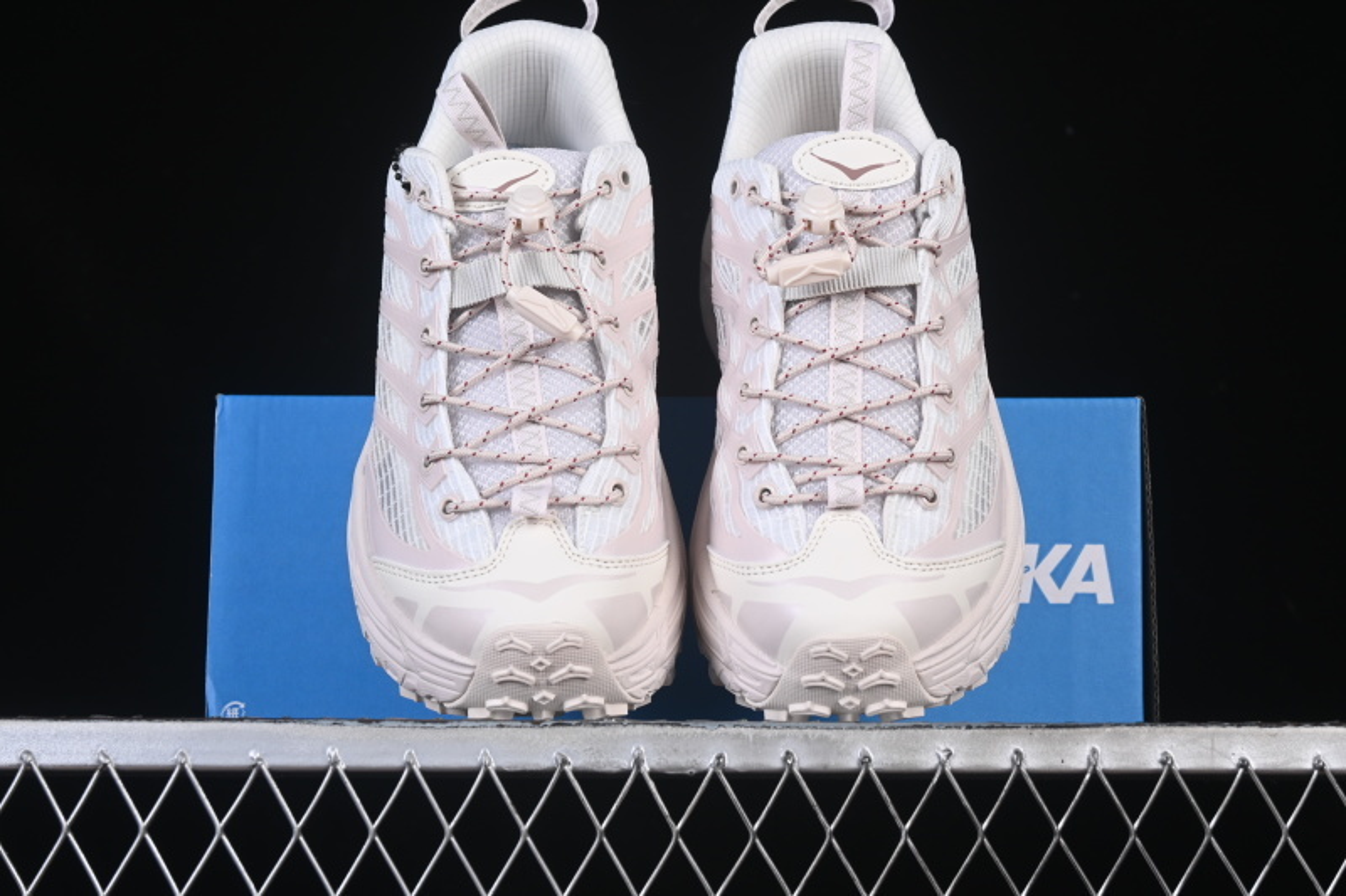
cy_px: 448
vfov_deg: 18.2
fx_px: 2803
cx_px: 673
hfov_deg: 27.0
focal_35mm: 75
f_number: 8
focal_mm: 50
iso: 160
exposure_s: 1/100
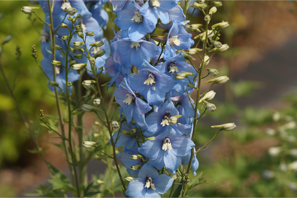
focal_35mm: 150
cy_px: 99
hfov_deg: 13.7
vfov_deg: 9.1
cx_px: 148
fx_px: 1237
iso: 100
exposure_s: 1/1000
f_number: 4
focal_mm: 100
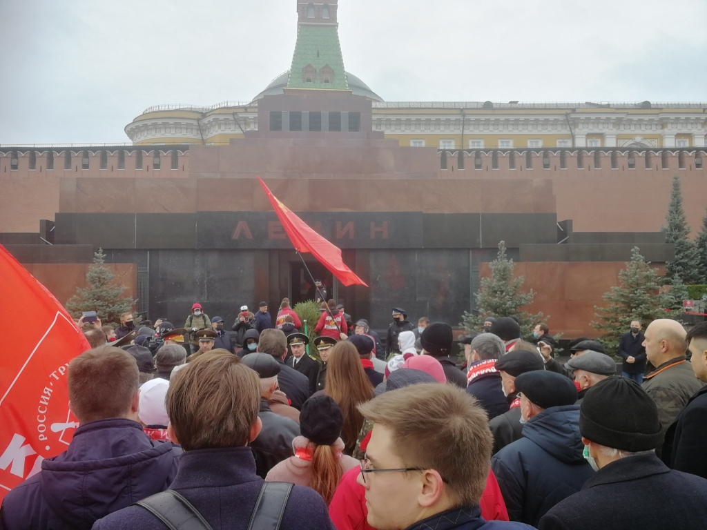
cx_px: 354
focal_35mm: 27
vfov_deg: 51.4
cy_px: 265
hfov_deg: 65.3
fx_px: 551
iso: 50
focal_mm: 3.95
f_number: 2.2
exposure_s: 1/227
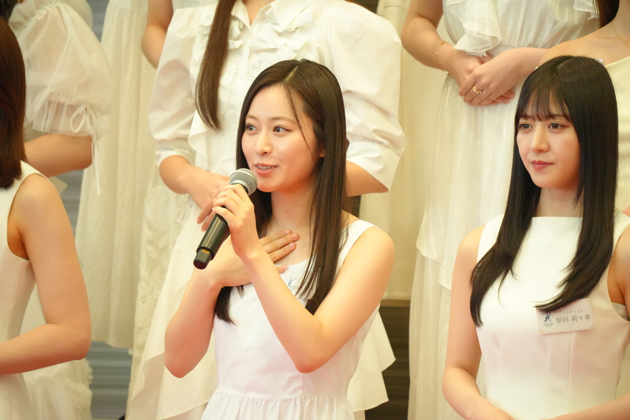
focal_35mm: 500
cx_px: 315
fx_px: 8749
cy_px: 210
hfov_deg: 4.1
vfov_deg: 2.7
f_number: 6.7
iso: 6400
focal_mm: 500
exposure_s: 1/100
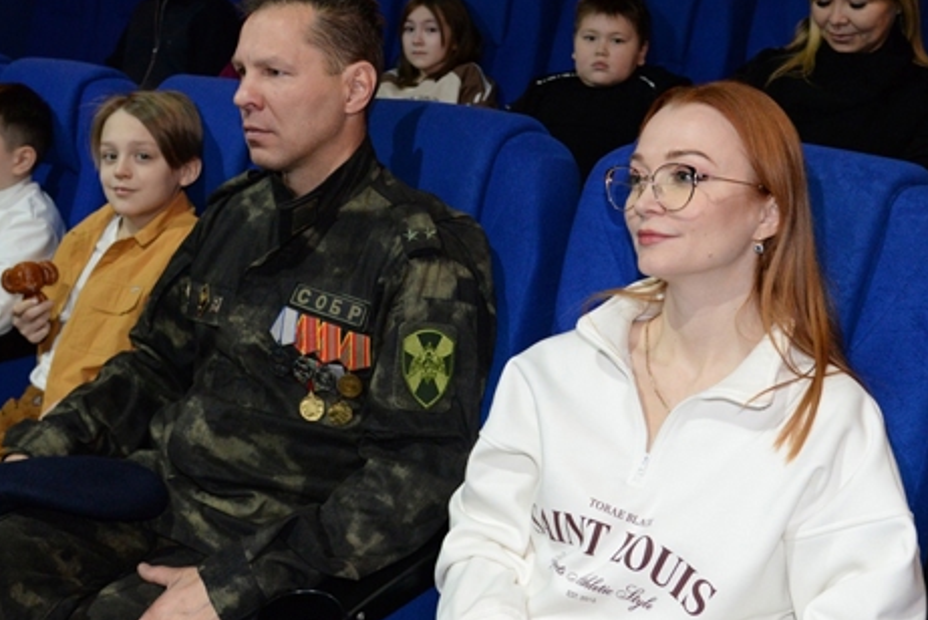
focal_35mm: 39
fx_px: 1006
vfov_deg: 34.1
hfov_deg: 49.4
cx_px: 514
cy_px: 246
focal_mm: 24
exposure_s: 1/160
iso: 3600
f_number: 4.5
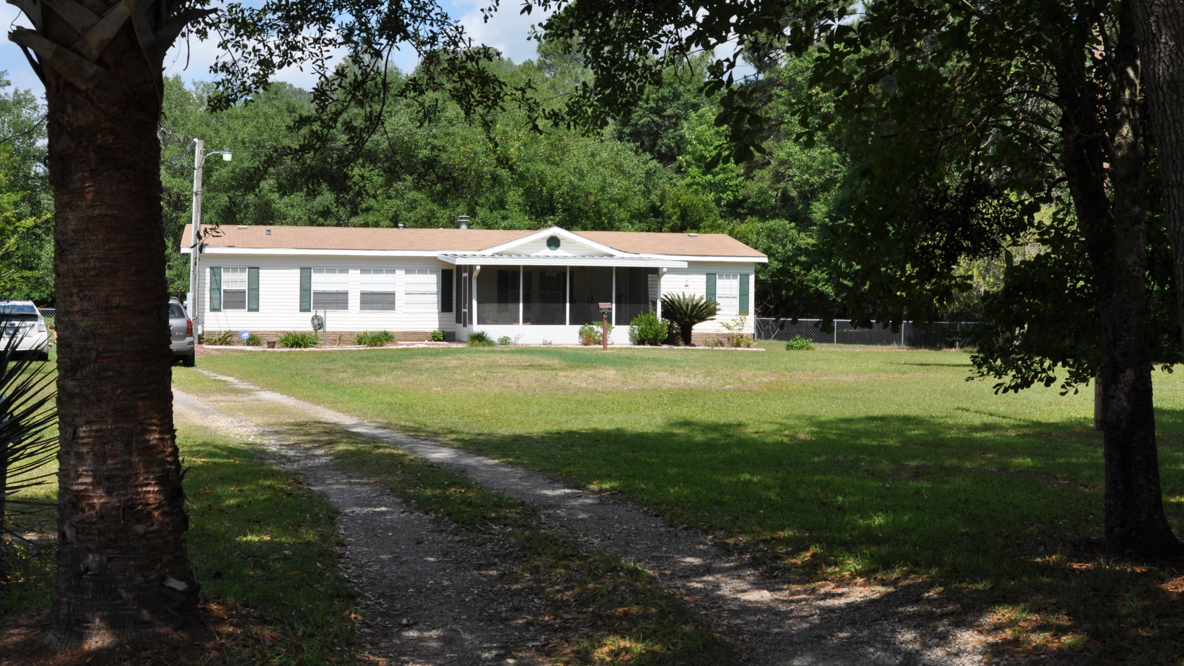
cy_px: 315
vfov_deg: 27.1
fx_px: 1381
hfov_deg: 46.4
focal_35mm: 44
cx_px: 592
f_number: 9
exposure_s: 1/320
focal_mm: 28
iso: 200
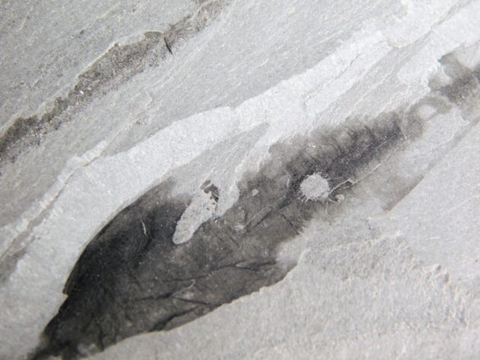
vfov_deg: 8.8
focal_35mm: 169
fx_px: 2343
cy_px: 184
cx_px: 268
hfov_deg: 11.7
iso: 125
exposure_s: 1/50
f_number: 5.1
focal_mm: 26.3
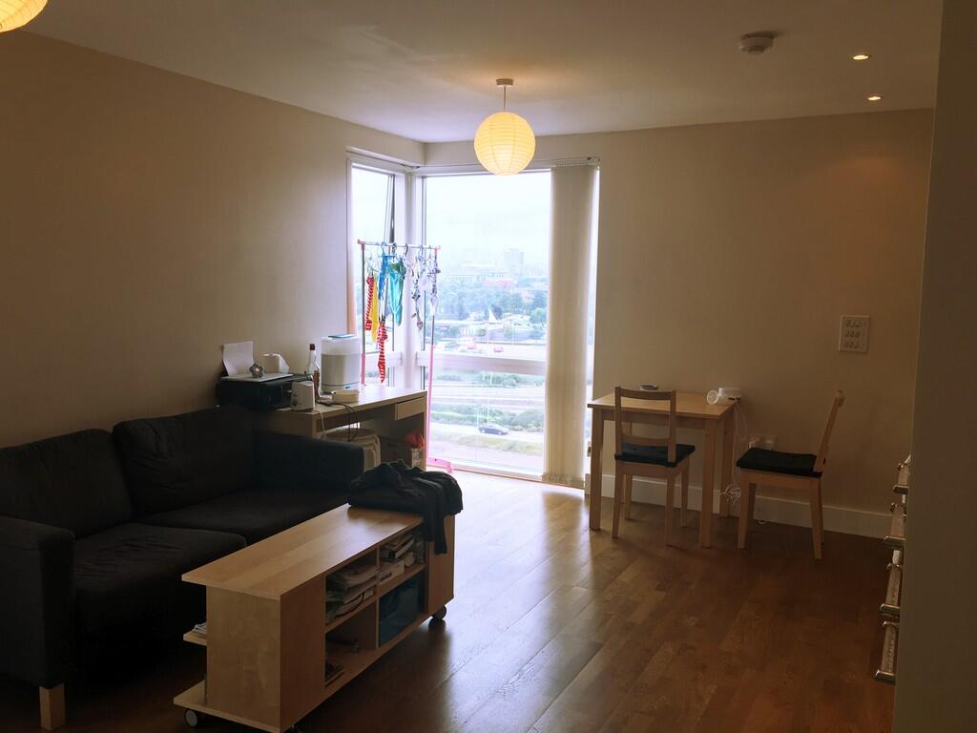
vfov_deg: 48.2
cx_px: 488
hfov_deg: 61.7
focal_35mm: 29
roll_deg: -0.6
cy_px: 366
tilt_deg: -7.3
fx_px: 818
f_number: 2.2
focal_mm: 4.15
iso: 25
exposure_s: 1/100
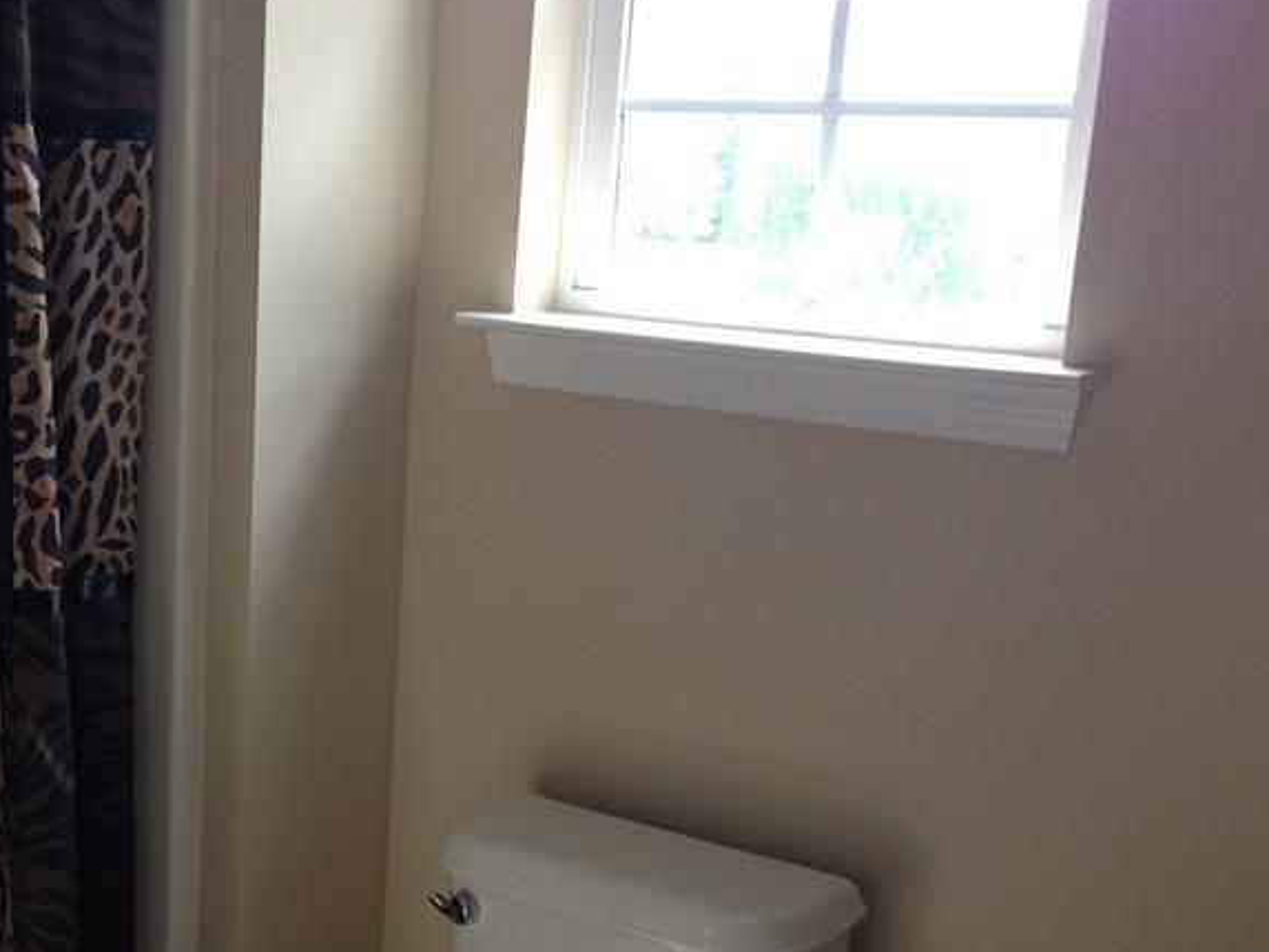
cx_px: 297
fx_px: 2163
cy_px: 658
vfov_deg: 24.7
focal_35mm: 59
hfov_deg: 32.0
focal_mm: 4.12
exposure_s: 1/30
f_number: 2.4
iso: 50
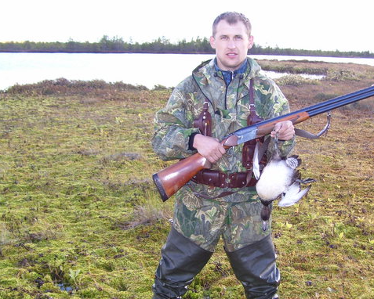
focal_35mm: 53
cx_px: 233
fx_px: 587
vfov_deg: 28.5
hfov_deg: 35.2
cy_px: 185
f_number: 2.7
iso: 80
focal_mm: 6
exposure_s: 1/180
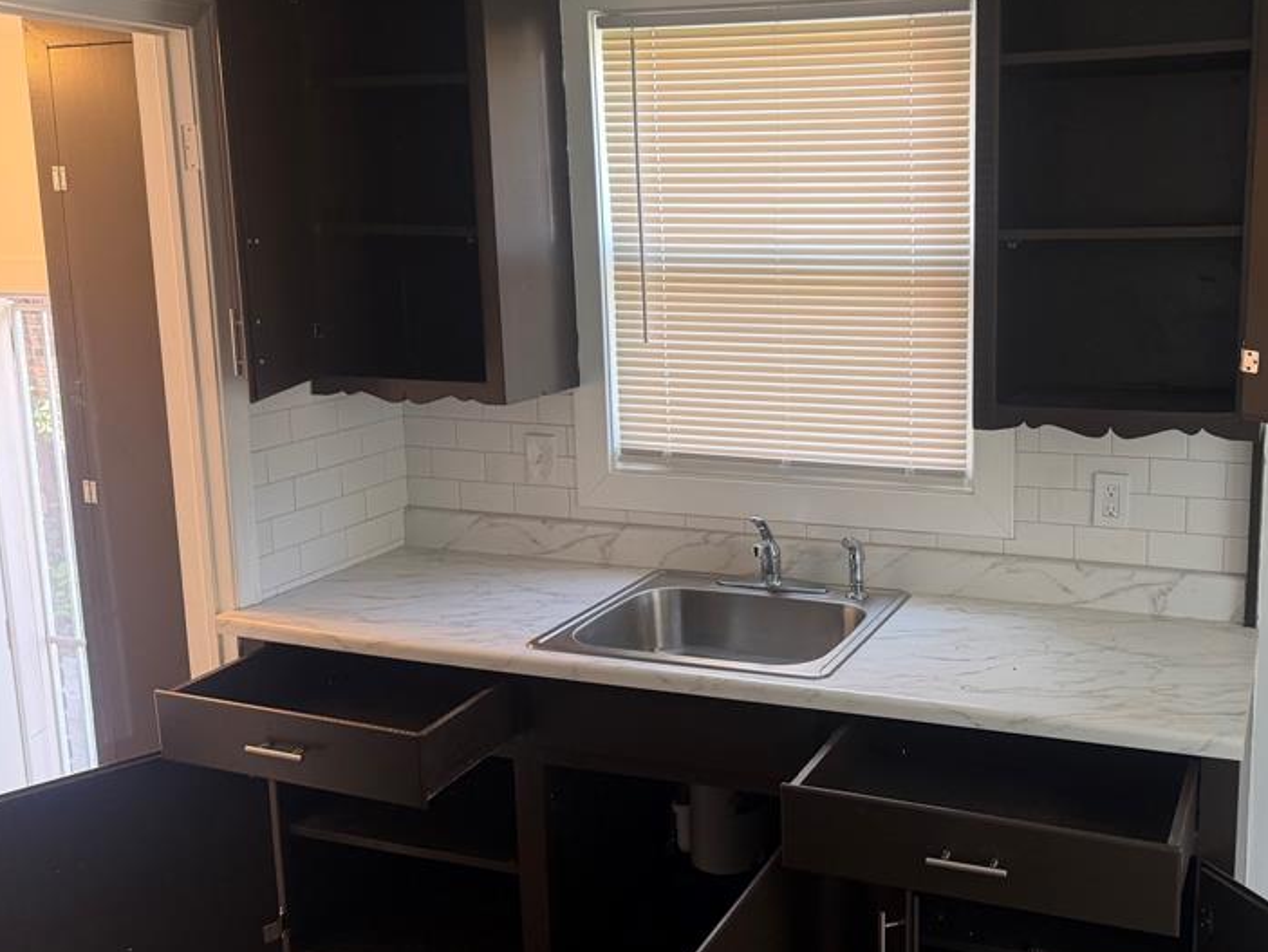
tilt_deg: -8.9
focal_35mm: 35
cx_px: 883
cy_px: 425
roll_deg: +0.8
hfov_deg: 51.3
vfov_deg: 40.7
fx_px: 1283
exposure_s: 1/99
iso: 200
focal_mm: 6.76
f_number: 1.78
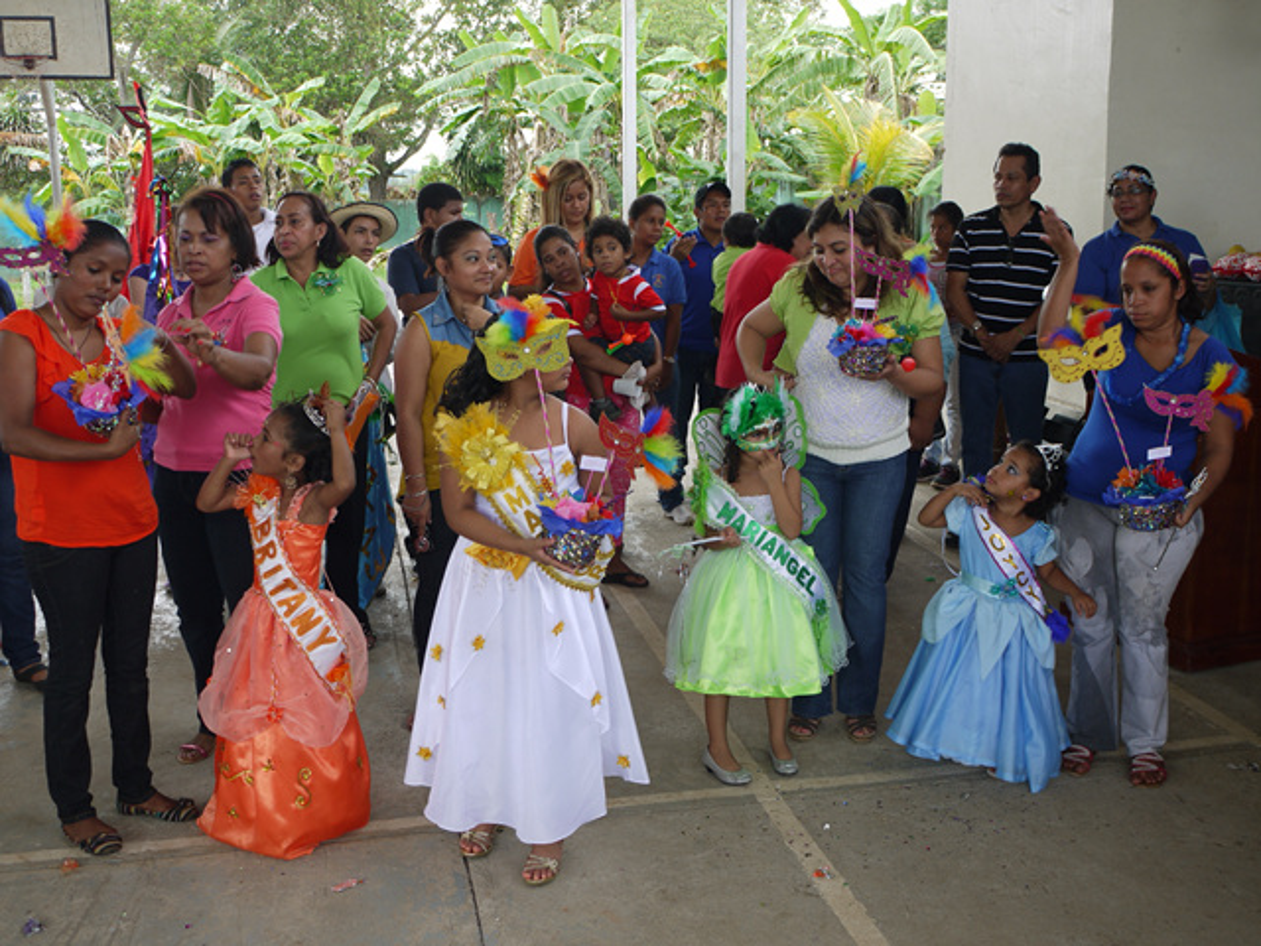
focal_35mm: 40
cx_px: 630
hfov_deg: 46.8
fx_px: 1457
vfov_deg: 36.0
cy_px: 473
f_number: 4.4
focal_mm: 20
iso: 100
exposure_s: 1/60
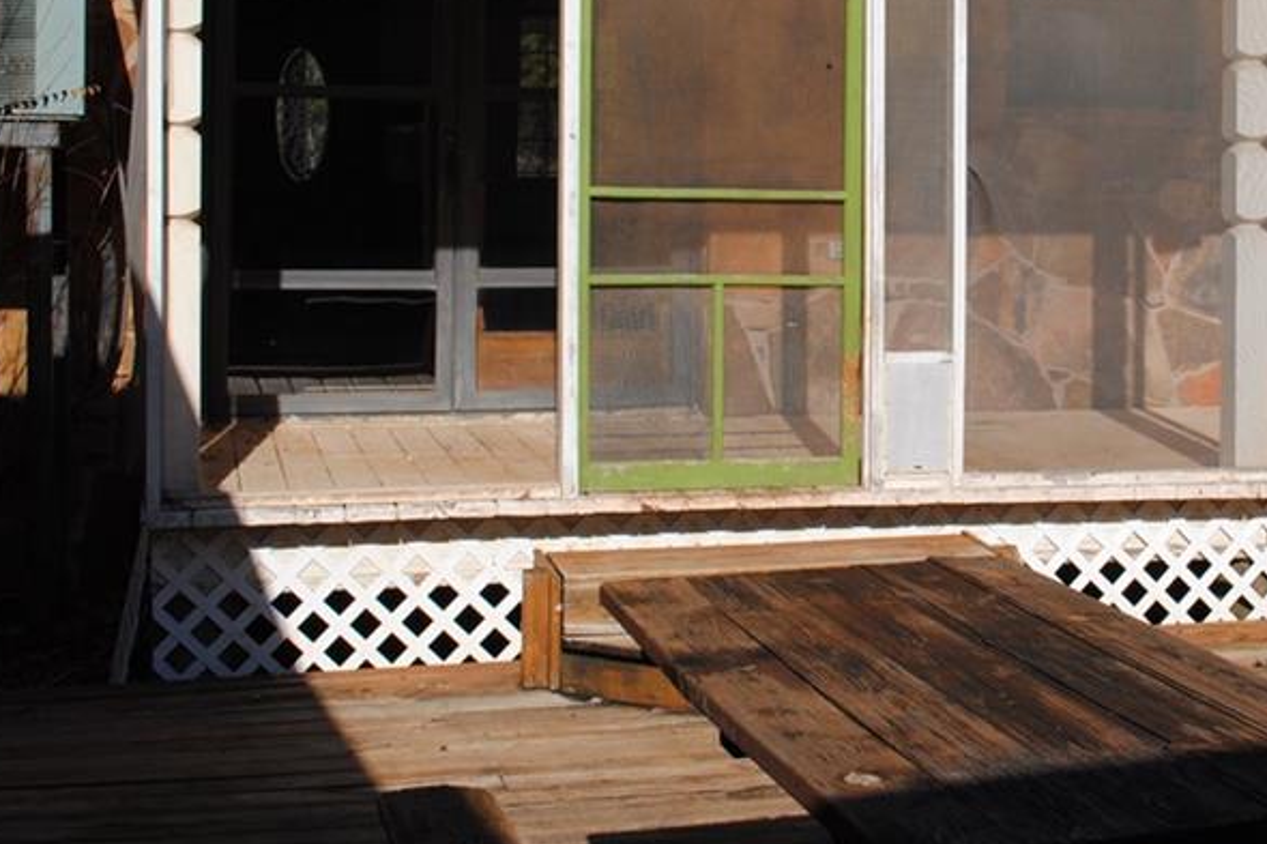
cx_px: 1067
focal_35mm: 73
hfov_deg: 27.0
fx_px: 2568
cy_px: 170
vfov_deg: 18.5
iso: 100
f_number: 9
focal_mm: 28
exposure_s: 1/320
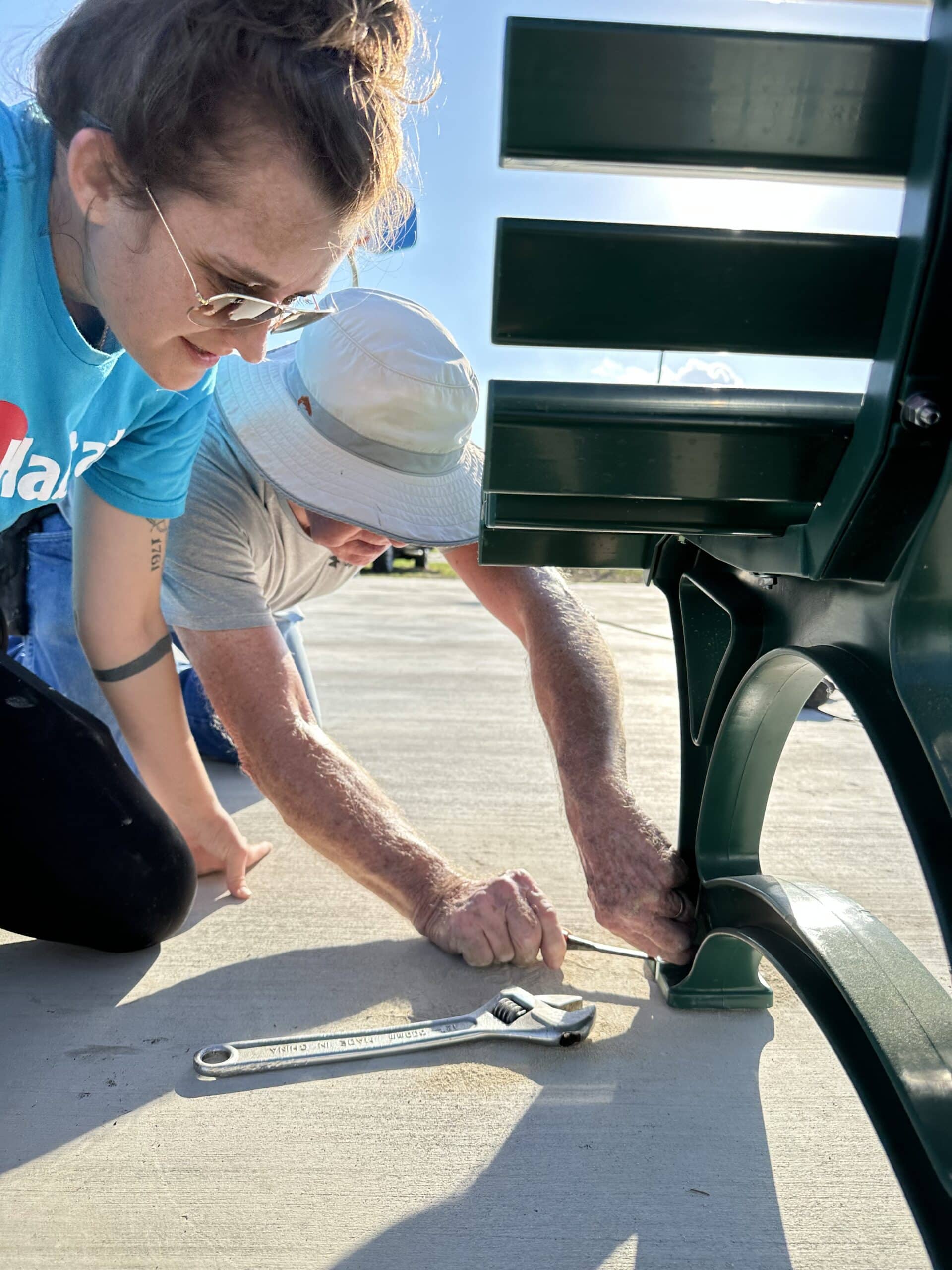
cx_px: 476
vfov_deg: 71.6
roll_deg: -1.7
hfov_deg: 56.8
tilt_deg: -7.0
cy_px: 635
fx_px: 880
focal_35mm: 24
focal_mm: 6.86
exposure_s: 1/2660
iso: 80
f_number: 1.78
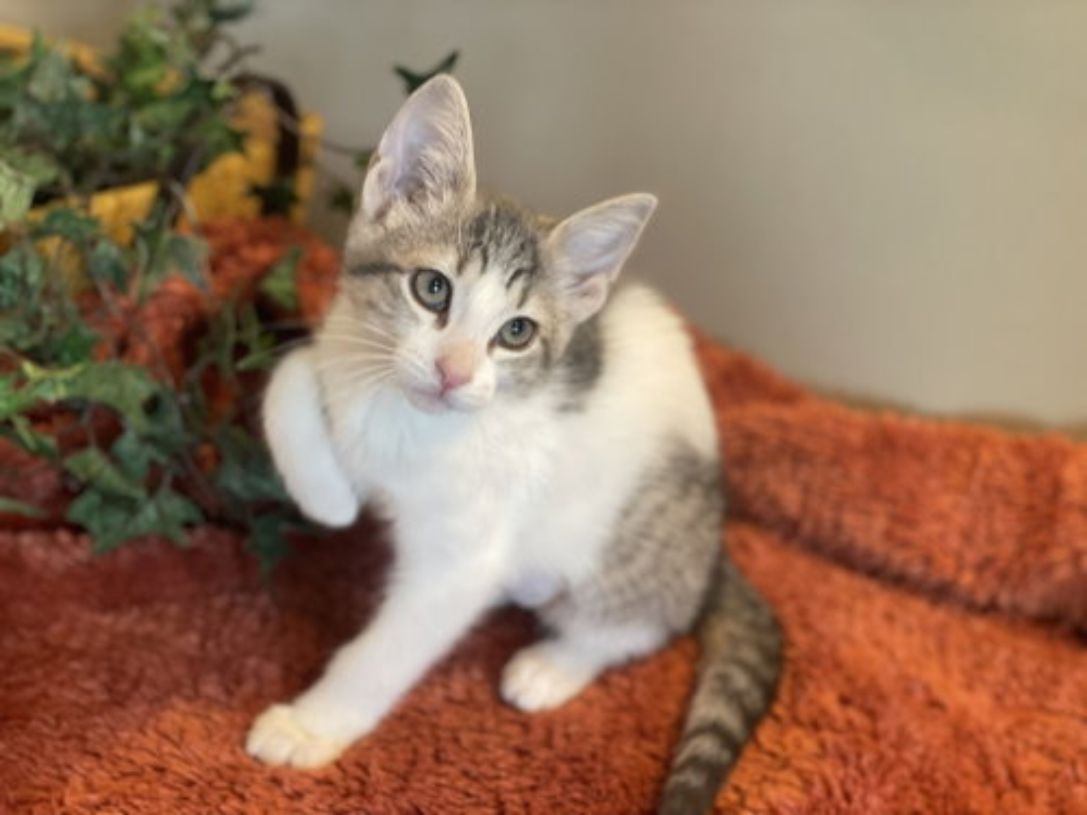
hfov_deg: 36.8
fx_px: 1633
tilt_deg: -25.6
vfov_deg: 28.0
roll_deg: -7.5
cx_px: 544
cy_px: 408
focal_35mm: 52
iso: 160
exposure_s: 1/60
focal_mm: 6
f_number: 2
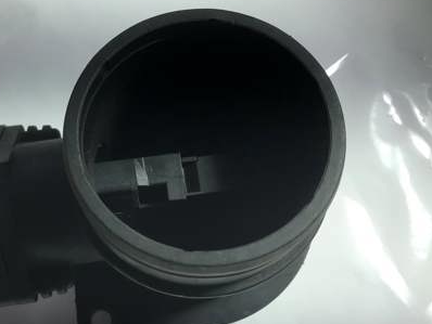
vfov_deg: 32.2
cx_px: 122
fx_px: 562
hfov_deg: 41.1
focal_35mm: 45
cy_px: 174
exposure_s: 1/411
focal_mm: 3.99
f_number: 1.8
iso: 20
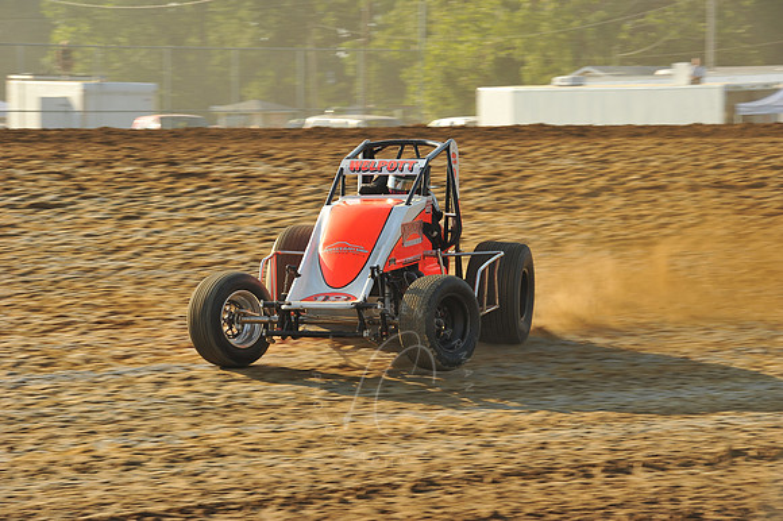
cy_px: 260
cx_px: 392
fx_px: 2717
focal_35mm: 125
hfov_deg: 16.4
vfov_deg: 11.0
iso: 400
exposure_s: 1/320
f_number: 9
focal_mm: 125
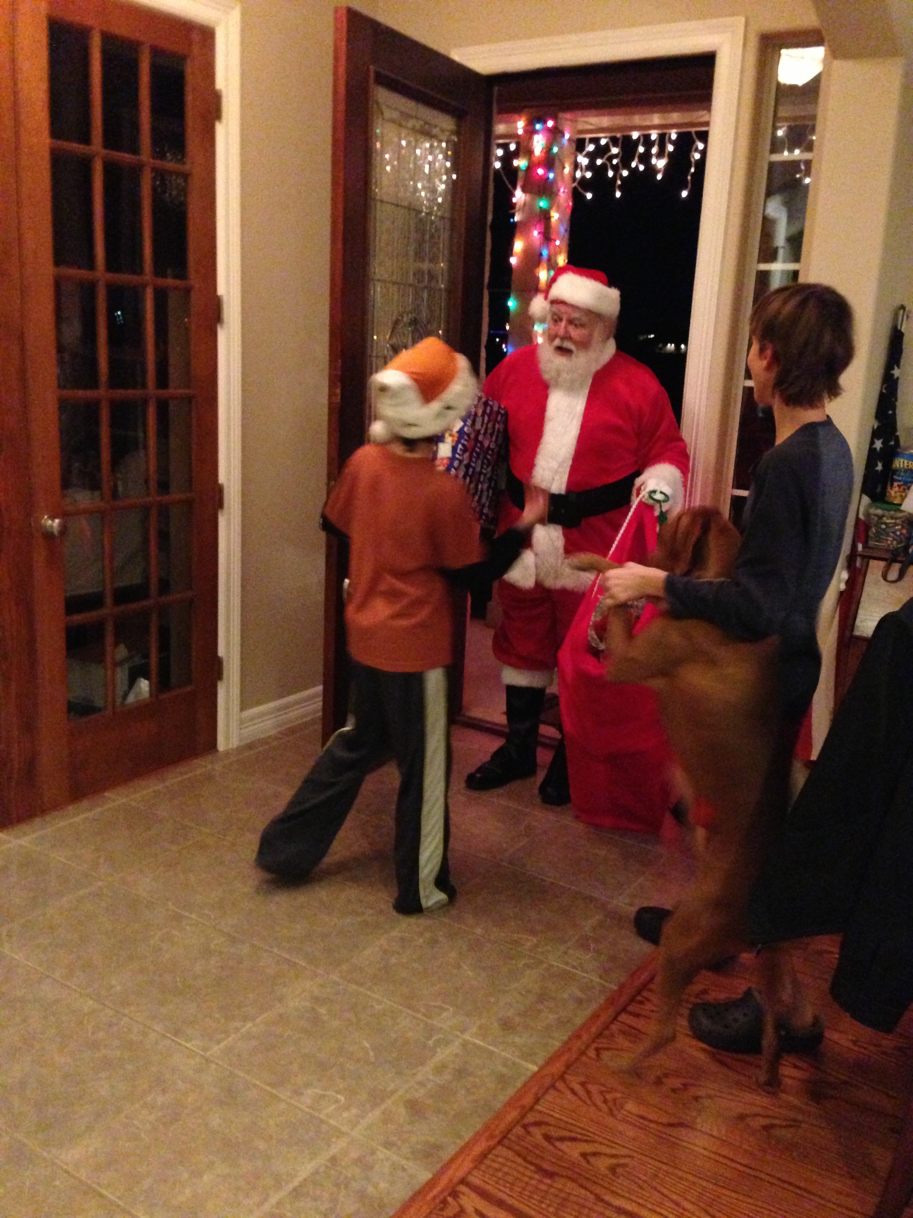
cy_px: 609
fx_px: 1161
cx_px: 456
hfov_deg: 42.9
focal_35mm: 33
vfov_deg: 55.4
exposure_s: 1/15
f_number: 2.4
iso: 800
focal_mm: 4.13
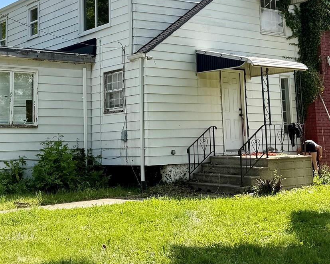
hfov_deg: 32.4
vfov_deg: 25.8
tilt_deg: +9.7
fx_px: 567
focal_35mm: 58
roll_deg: +1.2
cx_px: 140
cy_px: 59
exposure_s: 1/4405
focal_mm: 6.76
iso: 80
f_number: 1.78
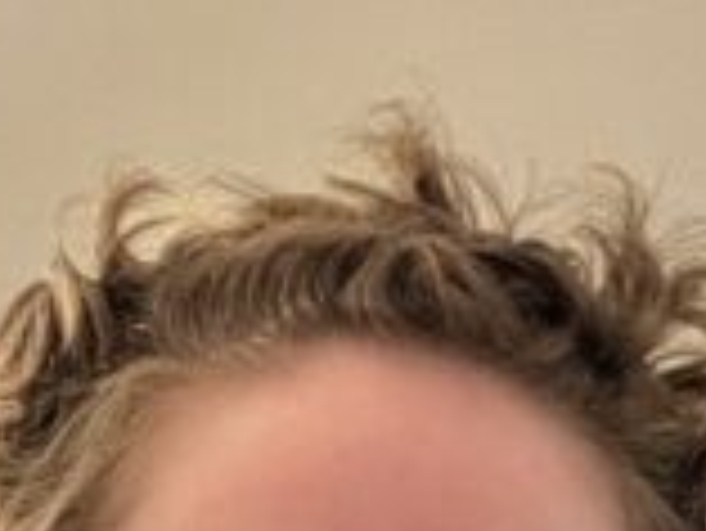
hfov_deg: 22.2
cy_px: 774
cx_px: 279
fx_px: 1796
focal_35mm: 88
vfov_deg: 15.6
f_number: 1.9
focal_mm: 2.69
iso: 1000
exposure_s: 1/14
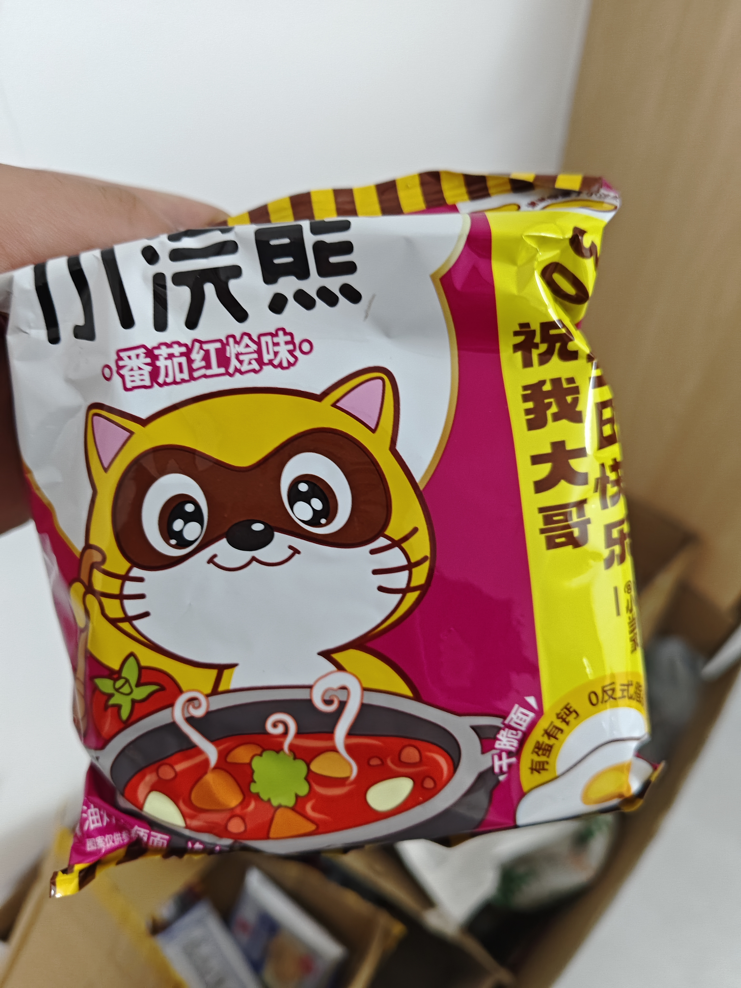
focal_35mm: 23
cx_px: 370
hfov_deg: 58.9
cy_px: 494
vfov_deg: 73.9
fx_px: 656
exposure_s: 1/50
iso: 720
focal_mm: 5.56
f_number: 1.88
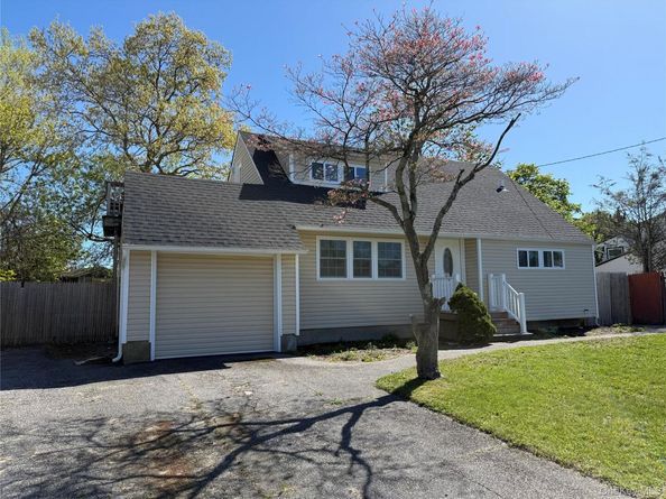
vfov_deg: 56.8
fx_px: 462
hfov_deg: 71.6
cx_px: 333
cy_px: 250
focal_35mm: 24
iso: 80
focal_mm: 6.76
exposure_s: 1/3425
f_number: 1.78
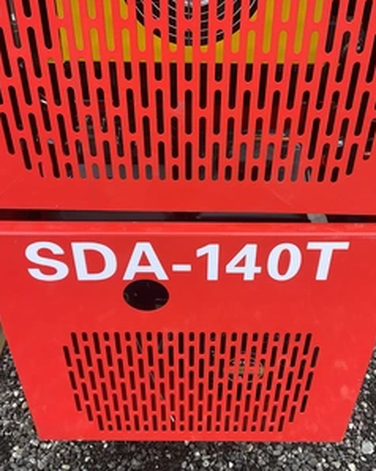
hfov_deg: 39.1
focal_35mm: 38
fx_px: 529
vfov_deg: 48.0
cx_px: 196
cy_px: 236
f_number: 1.8
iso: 32
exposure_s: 1/122
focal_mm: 3
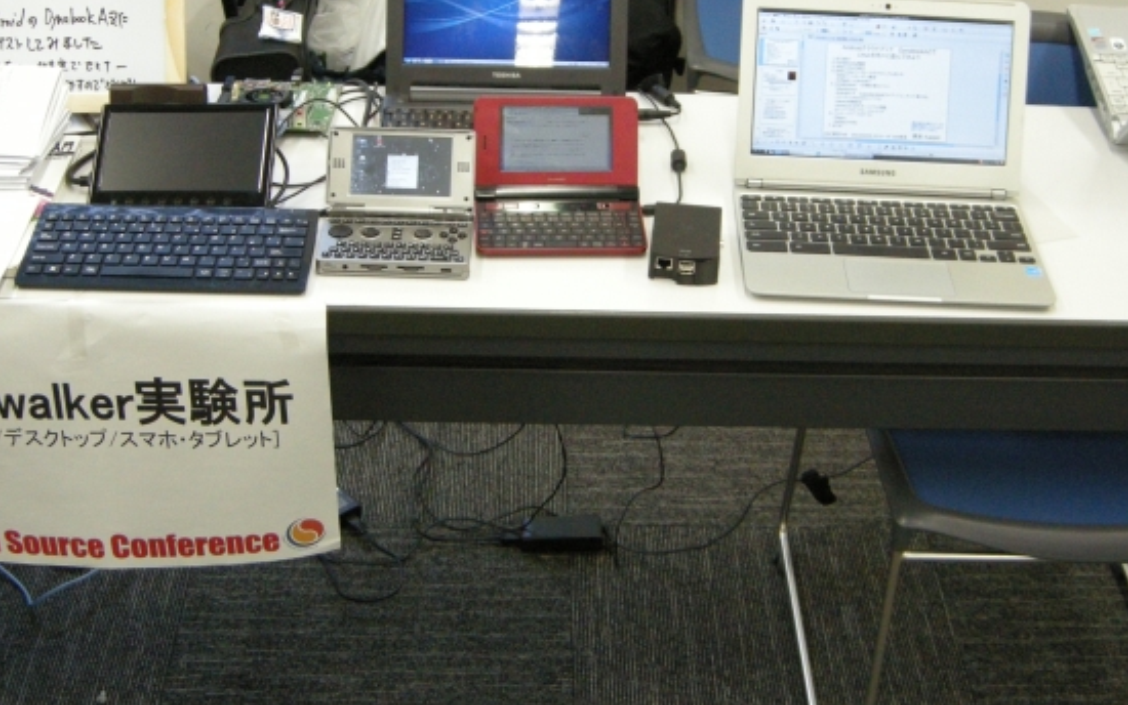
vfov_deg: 23.9
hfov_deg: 37.5
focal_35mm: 54
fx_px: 1660
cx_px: 617
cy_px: 254
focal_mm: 7.5
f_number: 2.7
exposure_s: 1/68
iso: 400
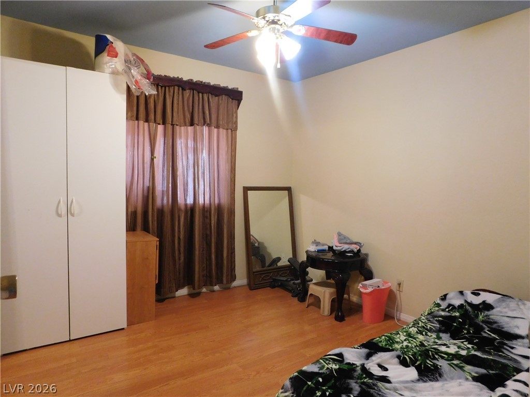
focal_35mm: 23
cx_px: 265
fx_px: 352
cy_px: 198
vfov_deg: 58.9
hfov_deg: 73.9
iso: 400
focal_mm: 4
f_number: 3
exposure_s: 1/30
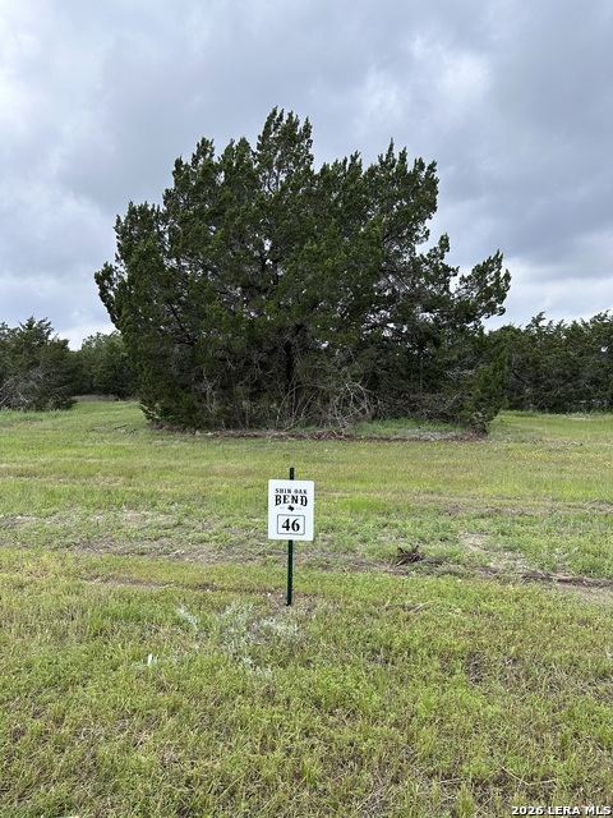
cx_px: 306
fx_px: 567
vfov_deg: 71.6
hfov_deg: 56.8
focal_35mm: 24
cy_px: 409
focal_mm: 6.86
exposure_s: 1/1845
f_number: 1.78
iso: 80
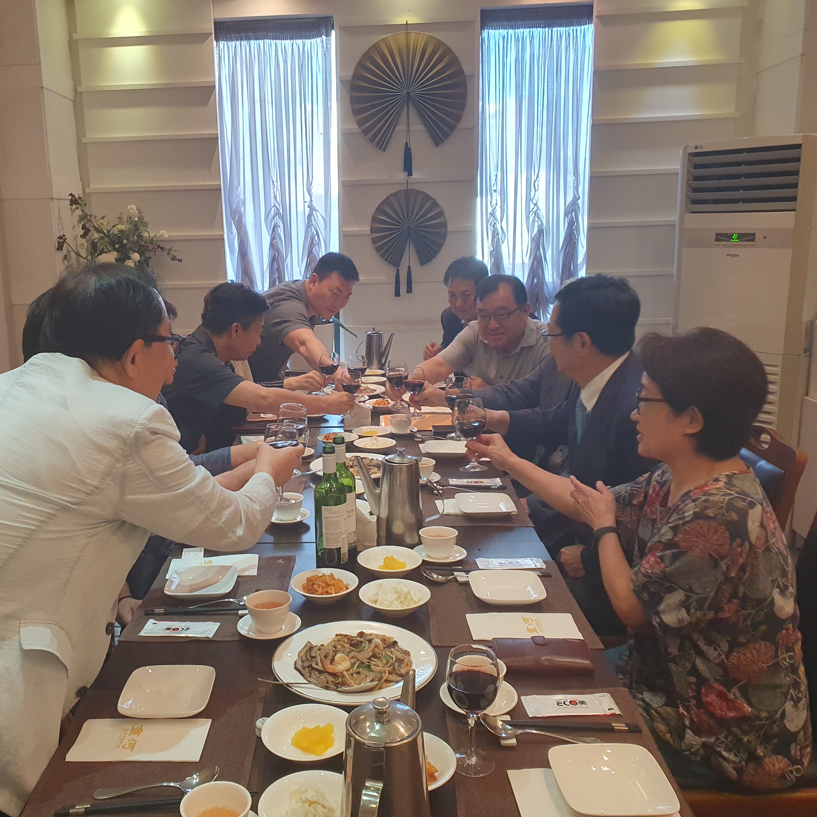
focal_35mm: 31
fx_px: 828
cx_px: 338
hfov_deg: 52.3
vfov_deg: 52.5
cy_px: 412
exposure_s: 1/60
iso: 250
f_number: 2.4
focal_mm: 4.32
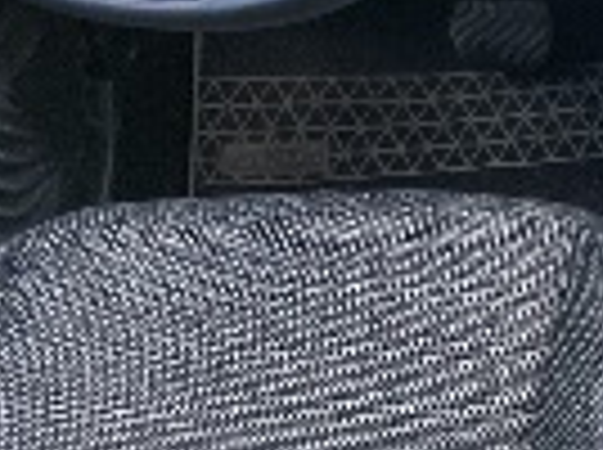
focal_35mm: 81
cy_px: -58
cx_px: 819
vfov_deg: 17.5
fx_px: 1408
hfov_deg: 21.5
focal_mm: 4.2
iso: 100
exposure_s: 1/121
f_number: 1.6
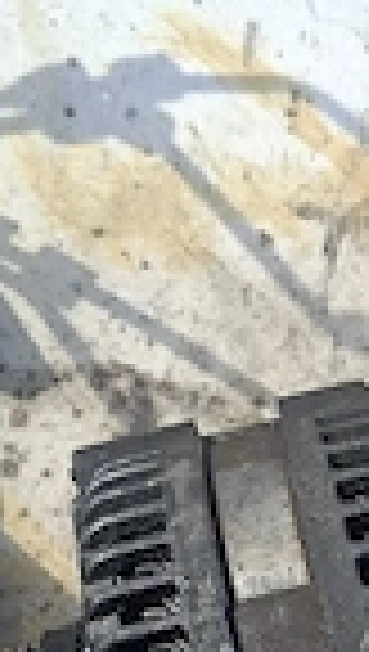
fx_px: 1195
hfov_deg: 17.1
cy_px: 540
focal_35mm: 69
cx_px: 392
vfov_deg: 29.7
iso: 50
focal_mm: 5.54
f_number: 1.8
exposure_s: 1/909
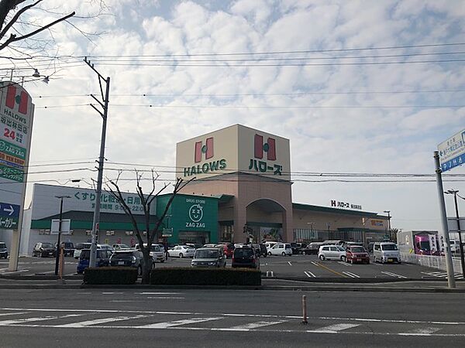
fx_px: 376
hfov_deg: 63.4
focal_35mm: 28
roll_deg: -0.4
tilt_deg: +11.5
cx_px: 232
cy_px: 174
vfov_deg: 49.7
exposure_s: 1/5405
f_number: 1.8
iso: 20
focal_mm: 3.99
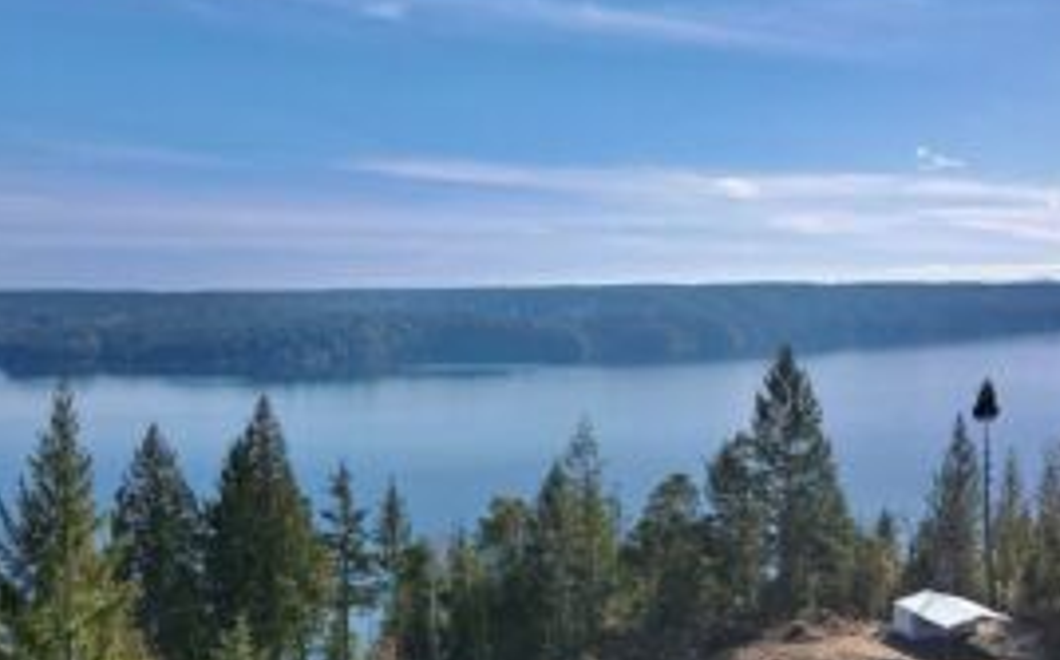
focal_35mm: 38
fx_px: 1097
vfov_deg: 33.5
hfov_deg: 51.5
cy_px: 352
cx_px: 570
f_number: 2.8
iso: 110
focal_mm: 4.5
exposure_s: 1/1250
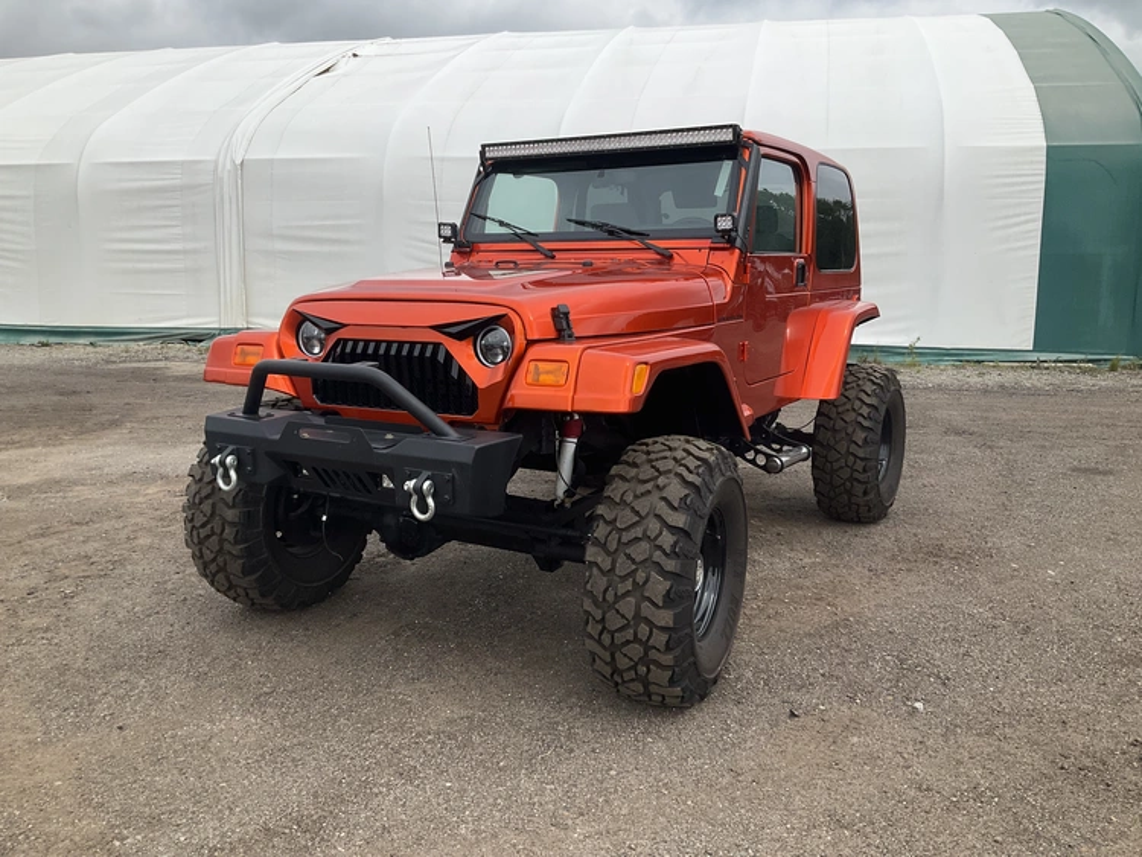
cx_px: 571
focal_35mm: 29
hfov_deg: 61.6
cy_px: 428
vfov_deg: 48.3
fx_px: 957
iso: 25
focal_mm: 3
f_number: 1.8
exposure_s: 1/1912
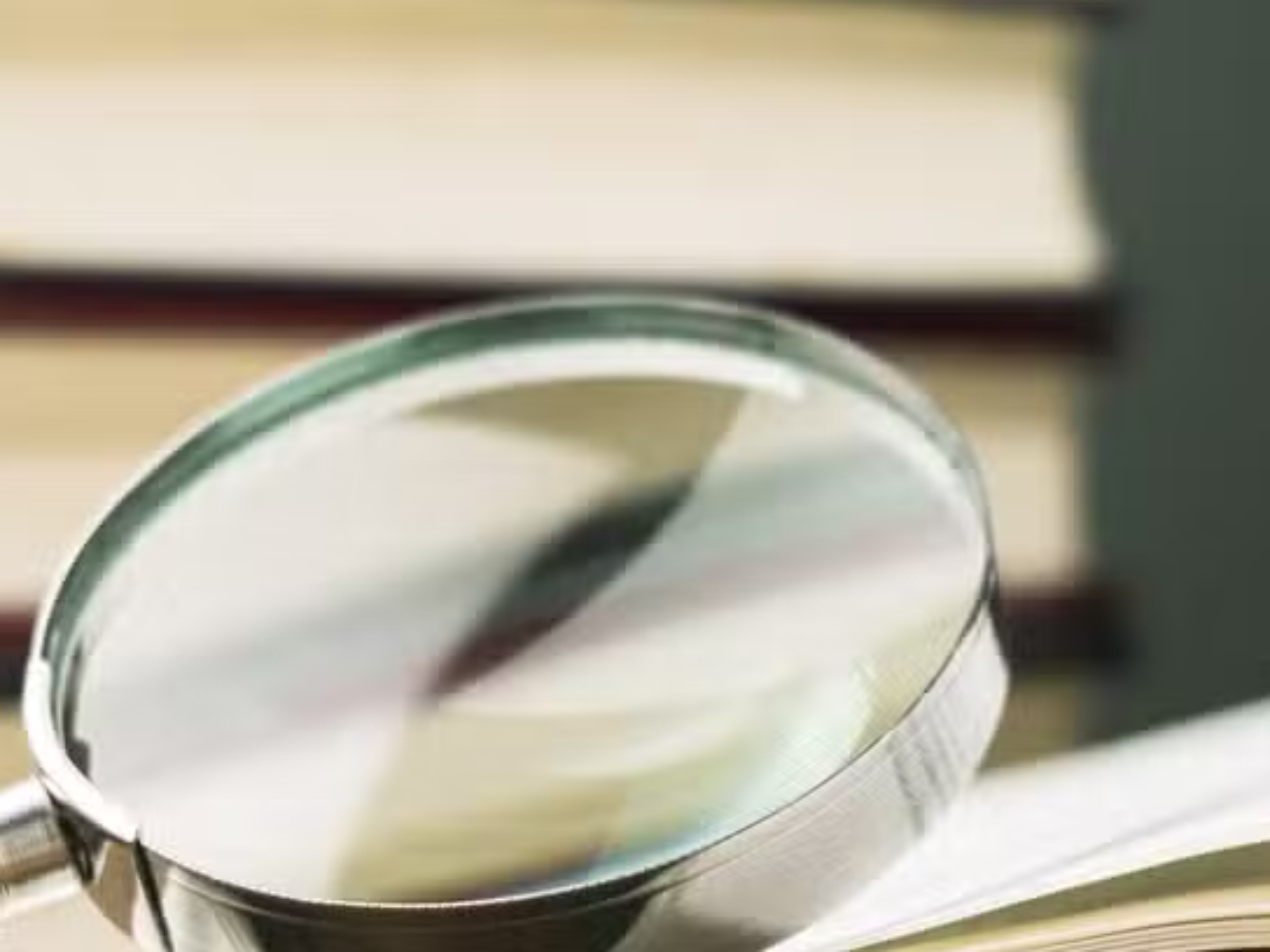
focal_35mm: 133
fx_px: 4880
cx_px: 894
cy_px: 586
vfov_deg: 11.1
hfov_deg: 14.8
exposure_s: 1/10
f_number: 6.3
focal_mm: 60
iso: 200
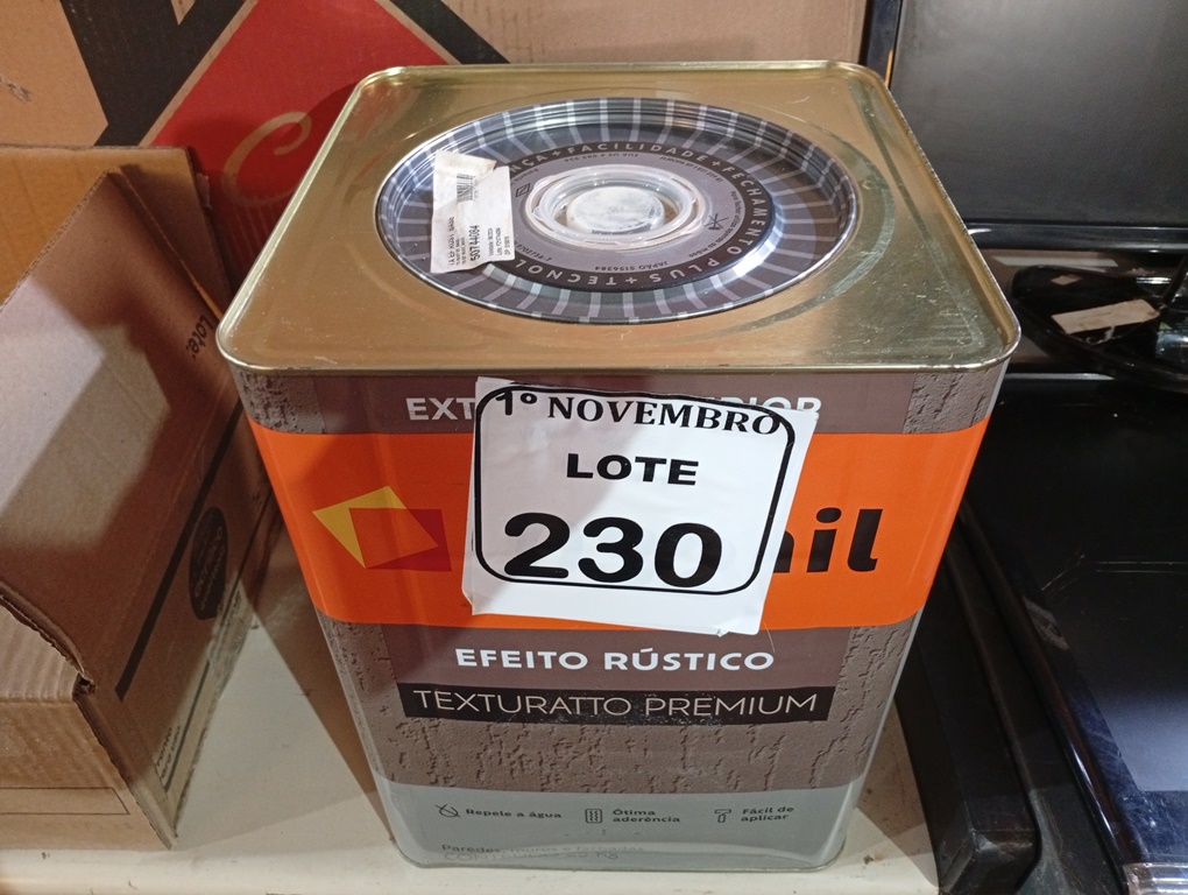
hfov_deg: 65.2
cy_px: 448
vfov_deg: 51.5
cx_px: 594
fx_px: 928
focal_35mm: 27
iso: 1577
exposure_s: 1/20
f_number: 1.8
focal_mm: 3.98
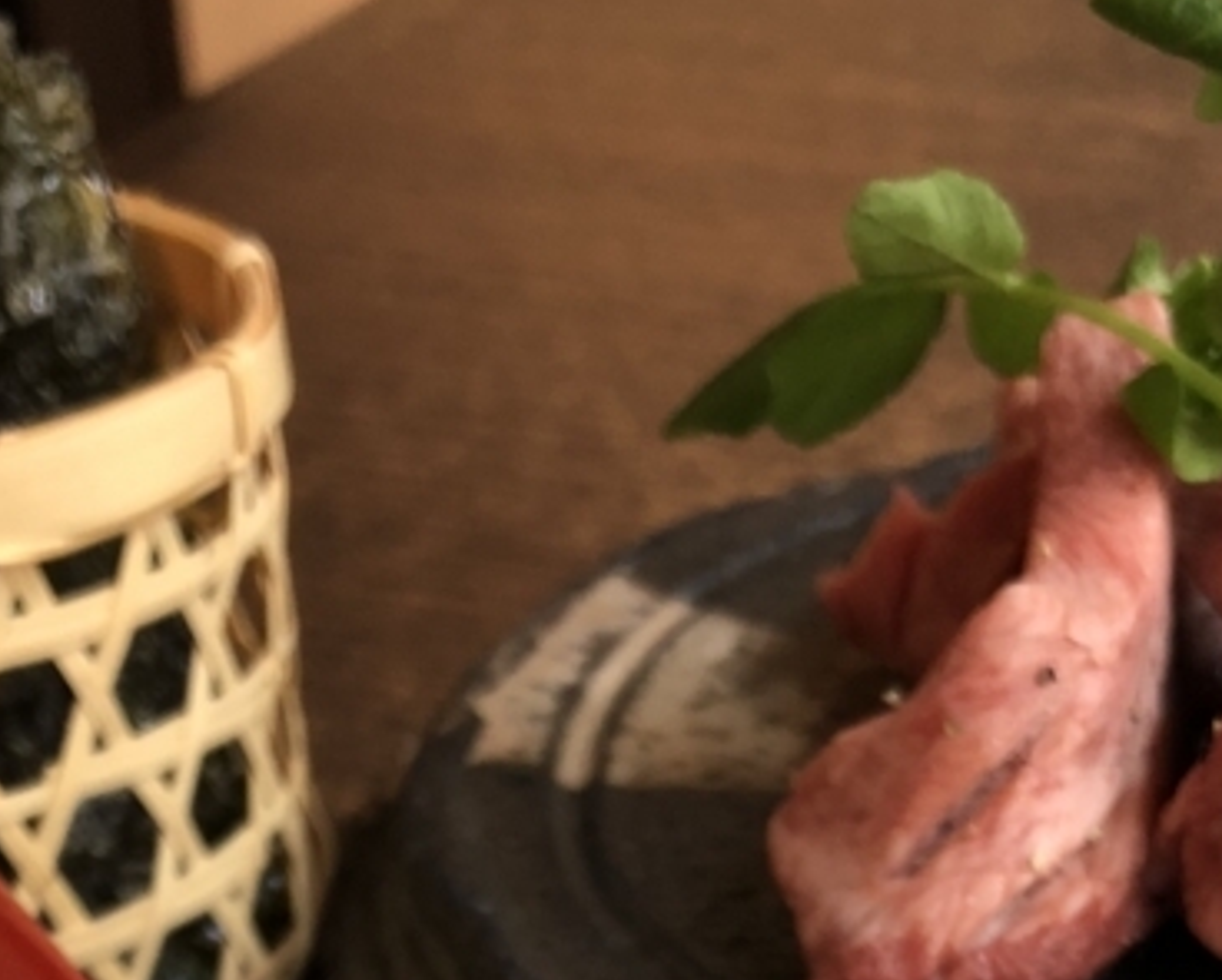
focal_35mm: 76
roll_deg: +2.9
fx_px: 2751
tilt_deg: -41.2
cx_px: 495
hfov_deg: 25.0
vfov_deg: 17.8
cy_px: 1531
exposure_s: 1/15
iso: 64
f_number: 1.8
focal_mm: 3.99
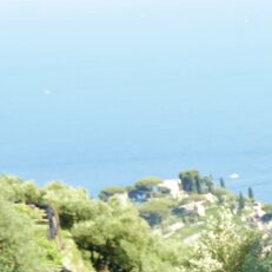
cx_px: 528
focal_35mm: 147
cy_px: 337
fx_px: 1307
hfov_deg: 10.9
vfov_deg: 11.6
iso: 100
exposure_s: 1/80
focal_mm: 26
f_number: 5.6
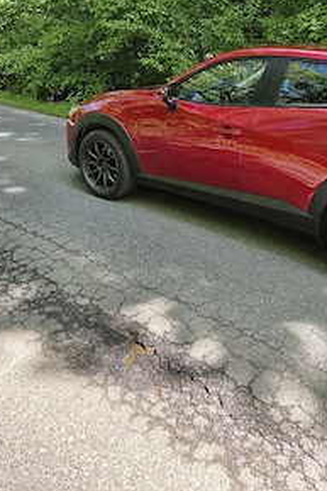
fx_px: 450
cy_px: 154
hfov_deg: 39.3
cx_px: 229
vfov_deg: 55.7
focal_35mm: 33
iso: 80
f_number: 1.8
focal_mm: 5.4
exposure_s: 1/1250
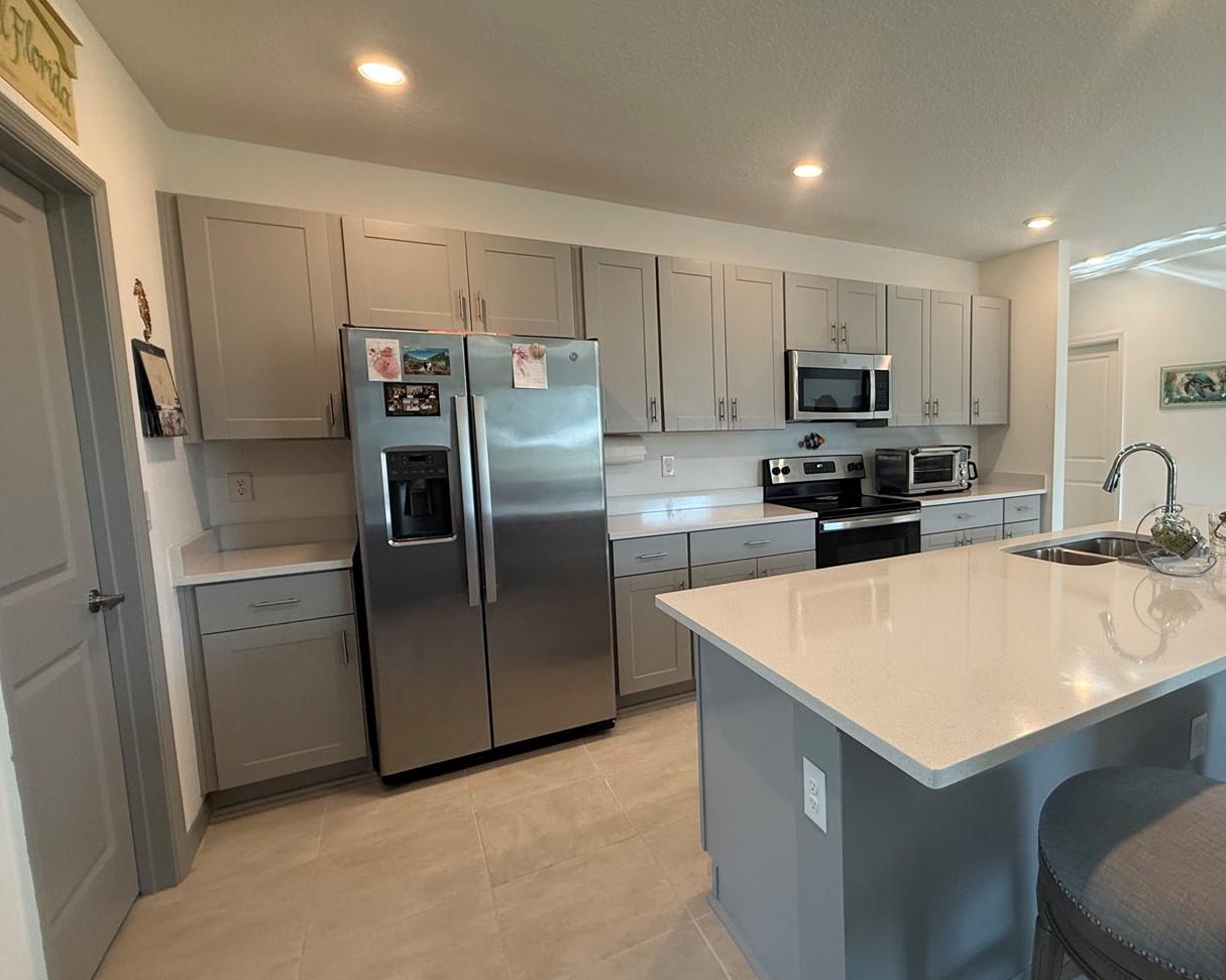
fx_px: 653
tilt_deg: -6.2
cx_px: 798
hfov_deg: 83.9
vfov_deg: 73.8
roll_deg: +1.0
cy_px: 495
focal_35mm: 18
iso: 200
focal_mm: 2.22
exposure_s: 1/120
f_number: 2.2
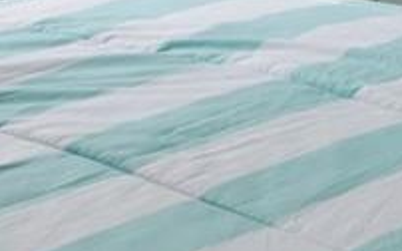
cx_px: 890
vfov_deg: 8.2
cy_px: -380
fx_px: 1588
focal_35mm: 145
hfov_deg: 12.2
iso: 250
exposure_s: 1/800
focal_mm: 12
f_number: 5.6
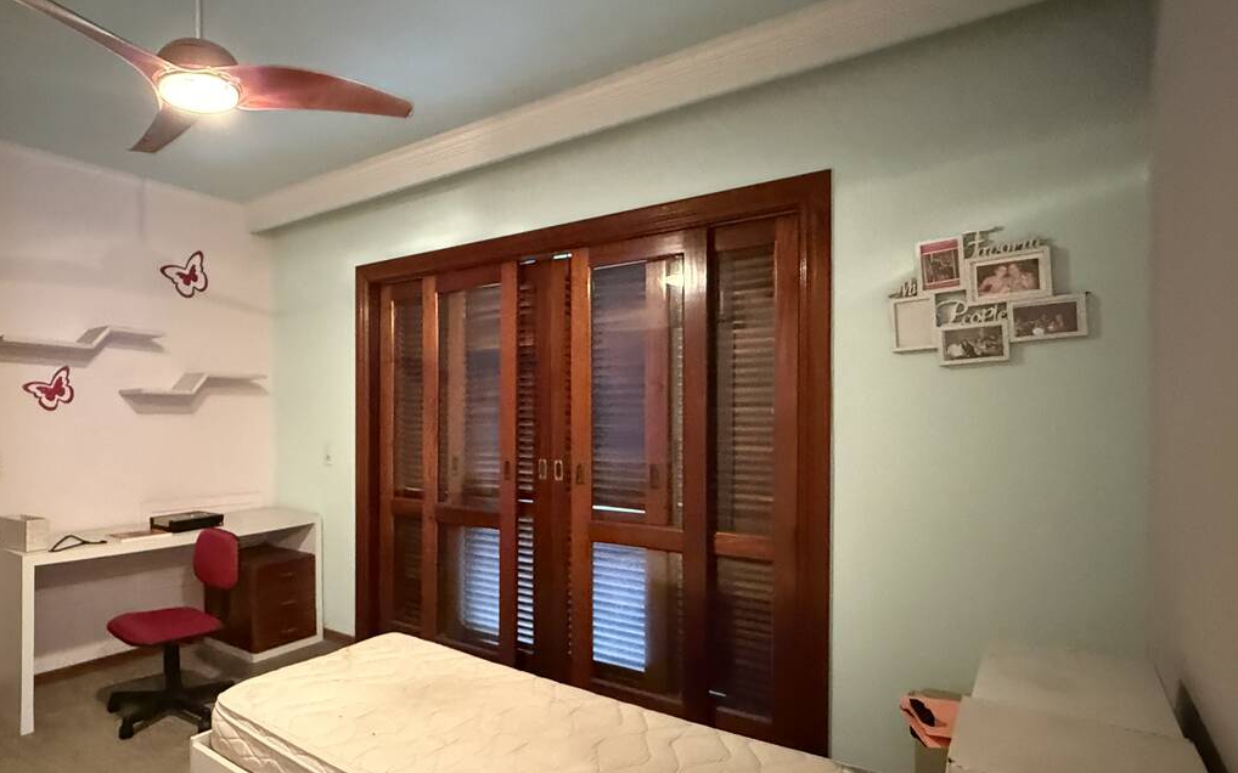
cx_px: 424
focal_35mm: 21
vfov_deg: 57.2
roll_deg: -0.6
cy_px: 421
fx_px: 708
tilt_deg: +0.8
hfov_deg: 79.9
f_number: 2.2
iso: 1600
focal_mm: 2.22
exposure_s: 1/40
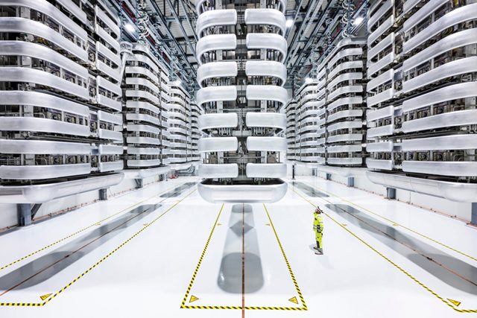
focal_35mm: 14
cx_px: 238
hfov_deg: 104.2
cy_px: 159
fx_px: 186
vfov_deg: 81.2
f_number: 5.6
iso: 640
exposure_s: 1/20
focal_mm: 14
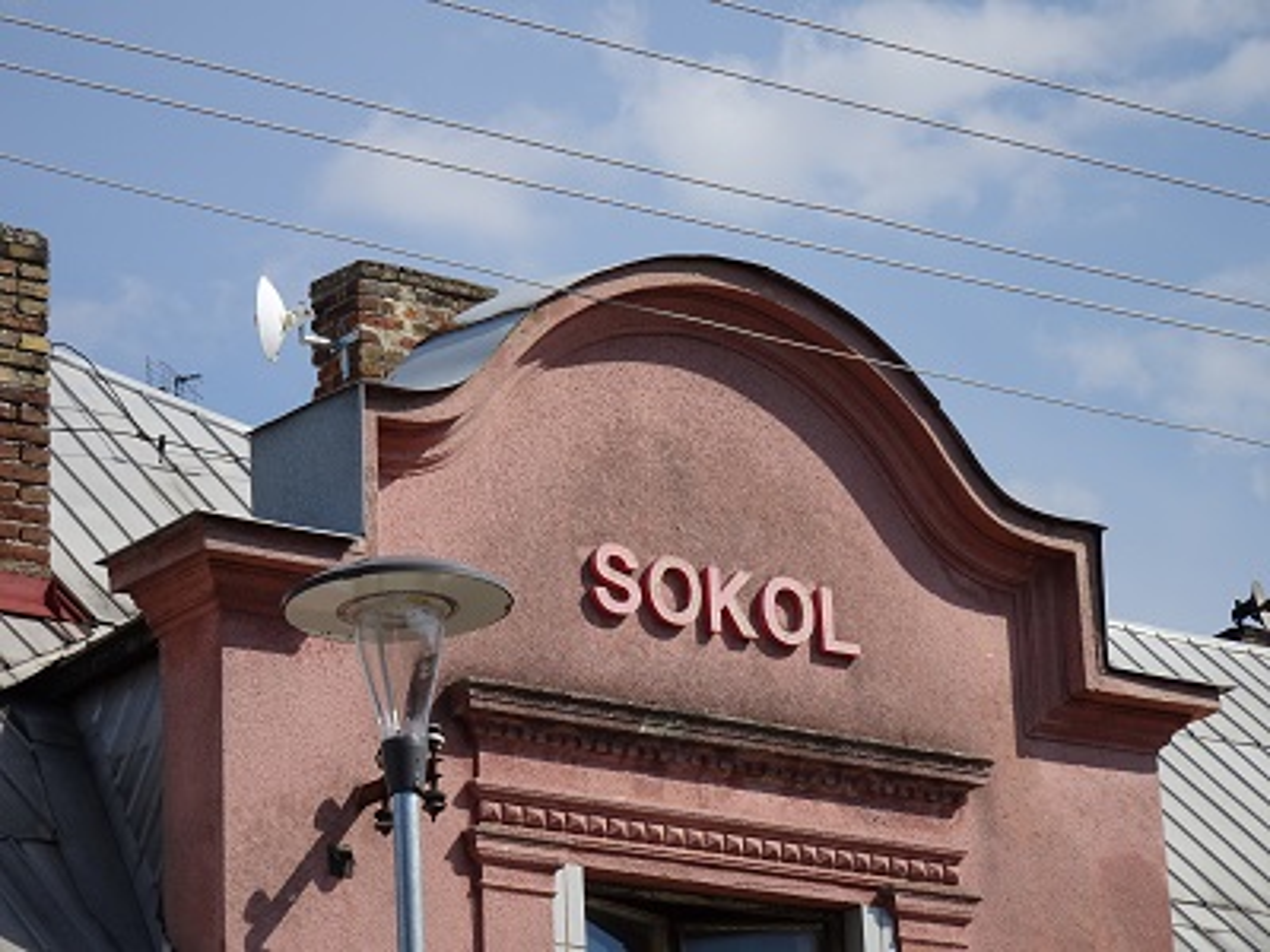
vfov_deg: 10.7
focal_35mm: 139
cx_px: 635
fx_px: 5100
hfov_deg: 14.2
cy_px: 476
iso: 80
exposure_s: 1/500
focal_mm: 23.73
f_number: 5.6
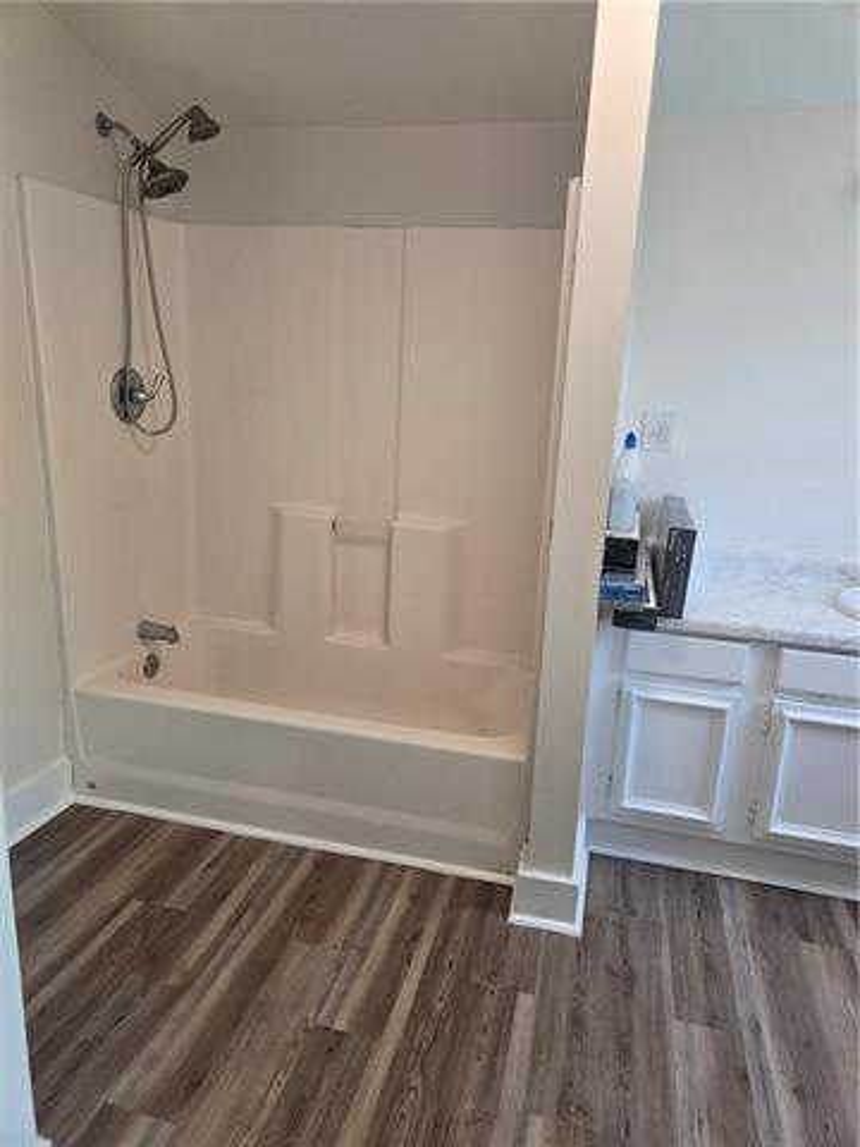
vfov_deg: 73.9
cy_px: 574
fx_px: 762
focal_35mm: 23
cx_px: 430
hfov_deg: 58.9
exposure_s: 1/120
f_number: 1.8
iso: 160
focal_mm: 5.4
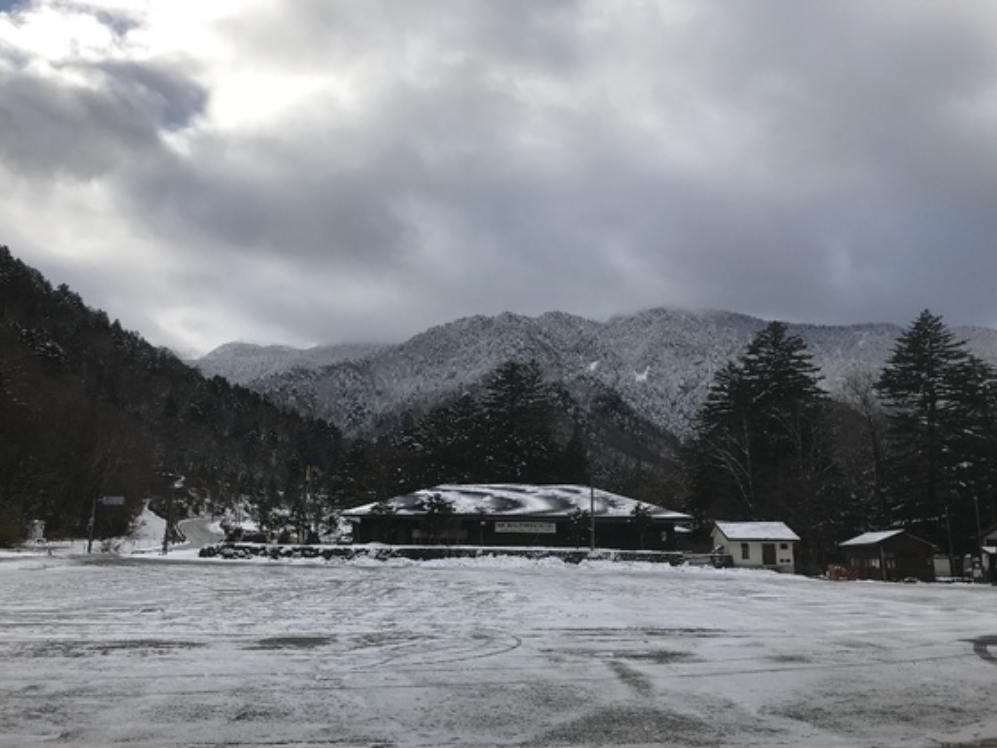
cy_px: 374
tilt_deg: +15.6
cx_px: 498
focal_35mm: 28
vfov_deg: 49.7
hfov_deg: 63.4
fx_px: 806
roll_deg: -0.1
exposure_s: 1/2283
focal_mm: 3.99
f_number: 1.8
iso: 20
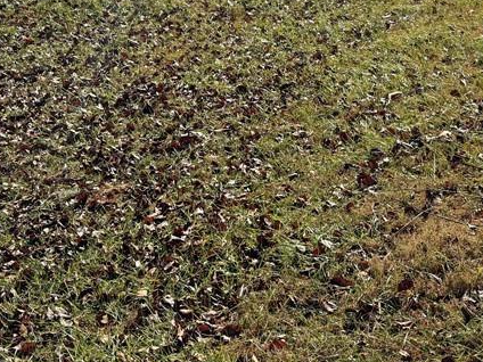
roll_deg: +0.8
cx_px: 281
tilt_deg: -12.1
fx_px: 809
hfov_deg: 33.2
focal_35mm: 58
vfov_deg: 23.2
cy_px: -67
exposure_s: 1/4405
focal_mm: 6.76
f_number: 1.78
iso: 100
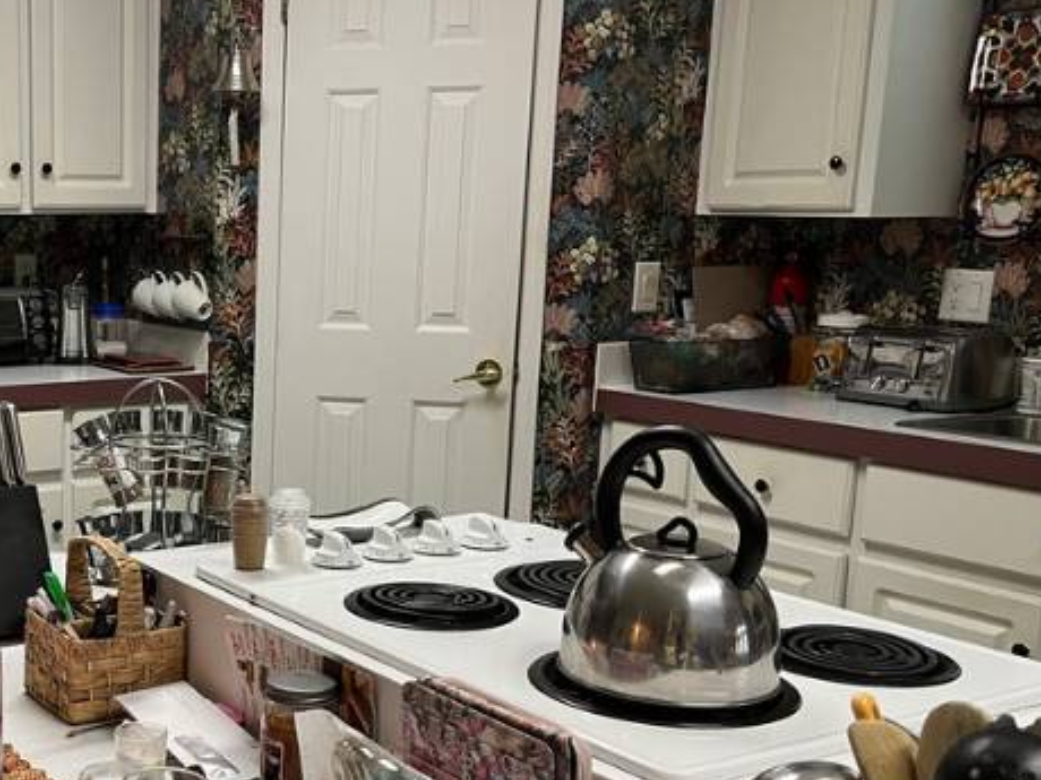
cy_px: 517
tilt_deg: -13.5
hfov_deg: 37.2
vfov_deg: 30.1
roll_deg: +0.6
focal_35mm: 48
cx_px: 109
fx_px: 1443
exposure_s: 1/60
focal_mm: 5.1
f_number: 1.6
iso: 100
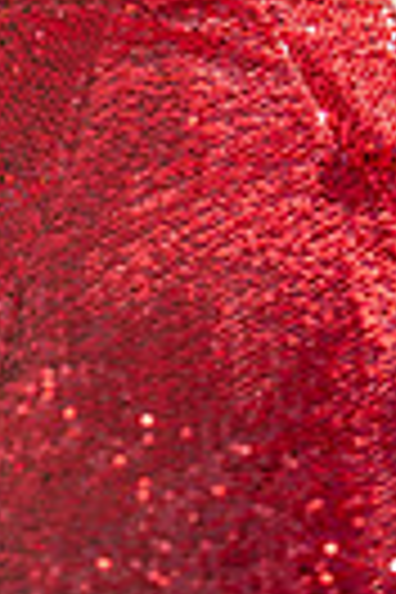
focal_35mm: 290
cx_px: 72
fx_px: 4785
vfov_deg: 7.0
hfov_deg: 4.7
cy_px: -328
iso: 250
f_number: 1.8
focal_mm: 85
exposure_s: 1/3200
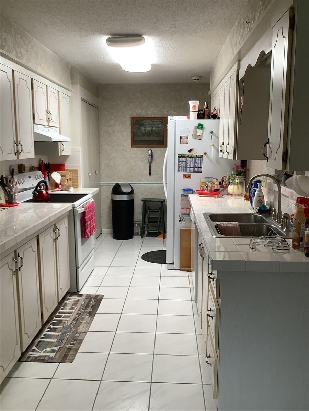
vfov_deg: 58.4
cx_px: 154
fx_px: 369
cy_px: 206
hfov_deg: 45.4
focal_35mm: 31
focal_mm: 3.3
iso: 64
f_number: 2.4
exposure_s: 1/60
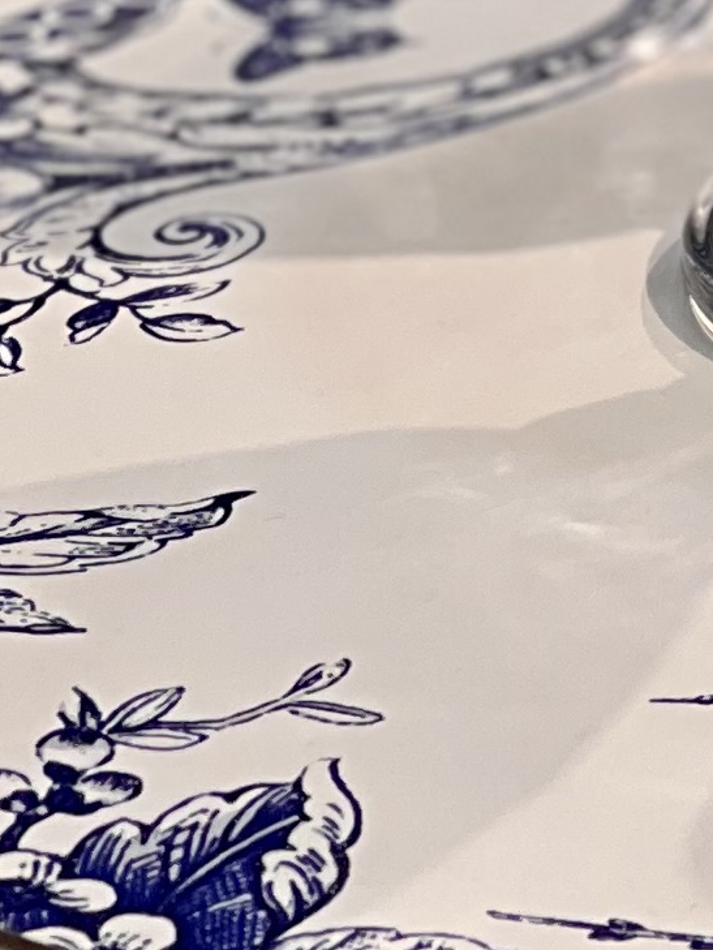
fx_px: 9719
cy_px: -1050
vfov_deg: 5.5
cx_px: 1571
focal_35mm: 354
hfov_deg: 4.1
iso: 50
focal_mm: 7.5
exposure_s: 1/100
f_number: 2.2
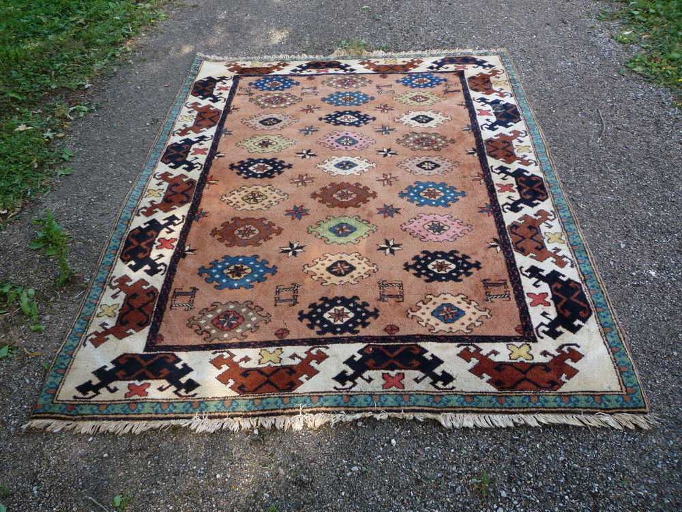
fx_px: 591
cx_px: 341
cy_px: 256
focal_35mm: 30
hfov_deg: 60.0
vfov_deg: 46.8
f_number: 3.3
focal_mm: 5.2
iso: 100
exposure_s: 1/100
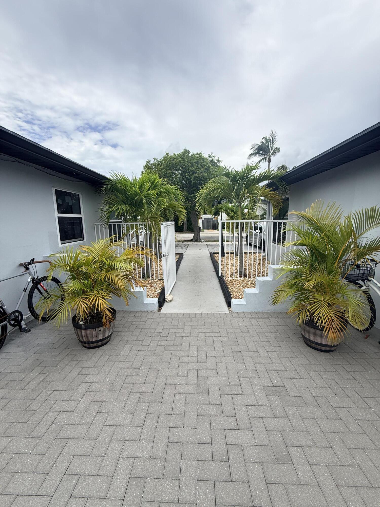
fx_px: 205
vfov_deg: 102.1
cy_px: 254
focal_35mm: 14
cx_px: 190
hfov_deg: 85.7
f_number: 2.2
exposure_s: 1/1901
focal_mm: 2.22
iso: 50
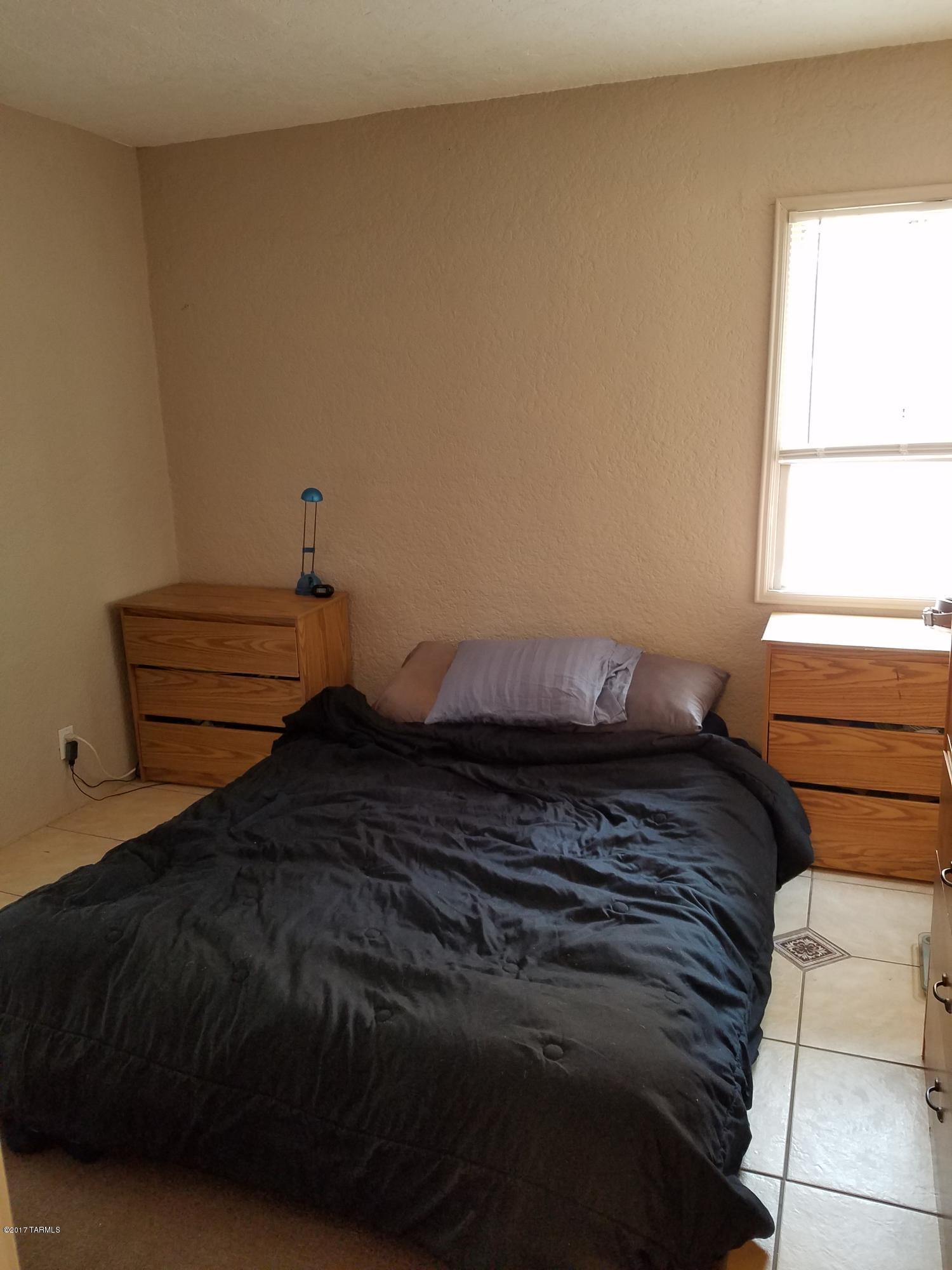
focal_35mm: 26
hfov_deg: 53.1
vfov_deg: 67.3
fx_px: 953
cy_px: 635
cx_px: 476
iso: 160
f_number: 1.7
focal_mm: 4.2
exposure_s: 1/40
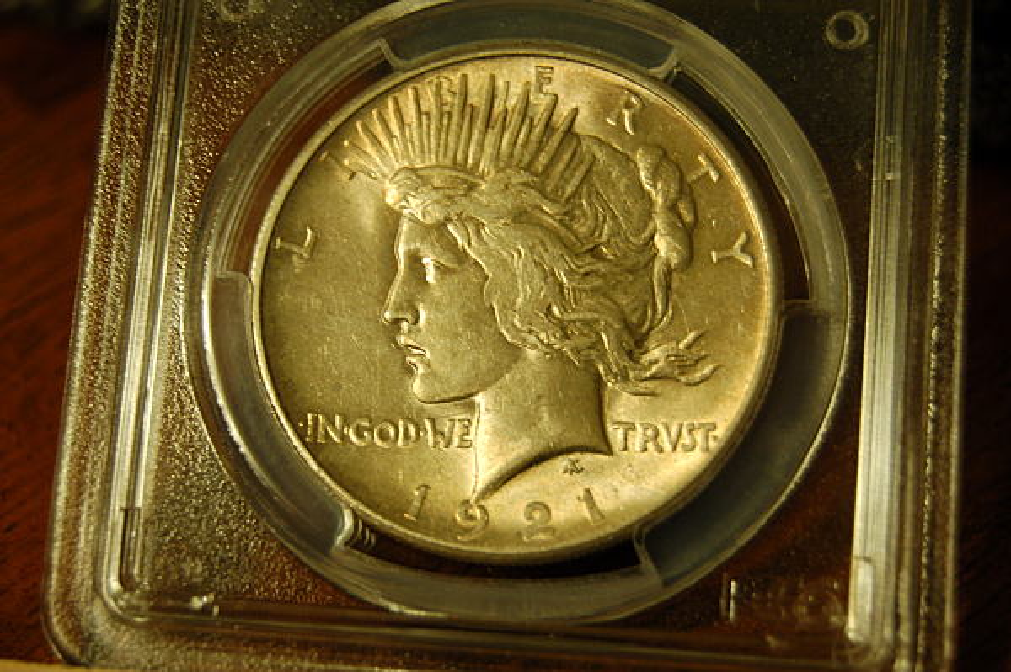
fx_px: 2189
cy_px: 336
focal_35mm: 78
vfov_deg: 17.5
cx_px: 506
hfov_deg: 26.0
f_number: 5.6
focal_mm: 52
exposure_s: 1/13
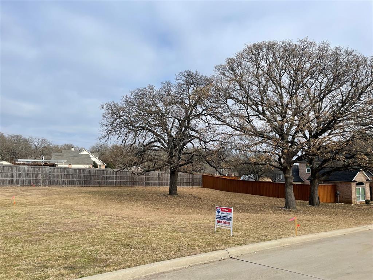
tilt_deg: +5.3
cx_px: 186
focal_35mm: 26
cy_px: 140
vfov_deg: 53.1
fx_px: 280
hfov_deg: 67.3
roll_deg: -0.2
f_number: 1.6
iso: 32
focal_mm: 4.2
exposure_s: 1/3861
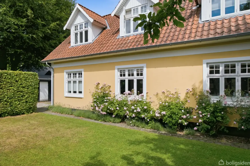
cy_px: 83
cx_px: 125
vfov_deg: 59.5
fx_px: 146
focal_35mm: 21
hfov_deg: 81.2
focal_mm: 13.8
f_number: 8
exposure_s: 1/500
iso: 200
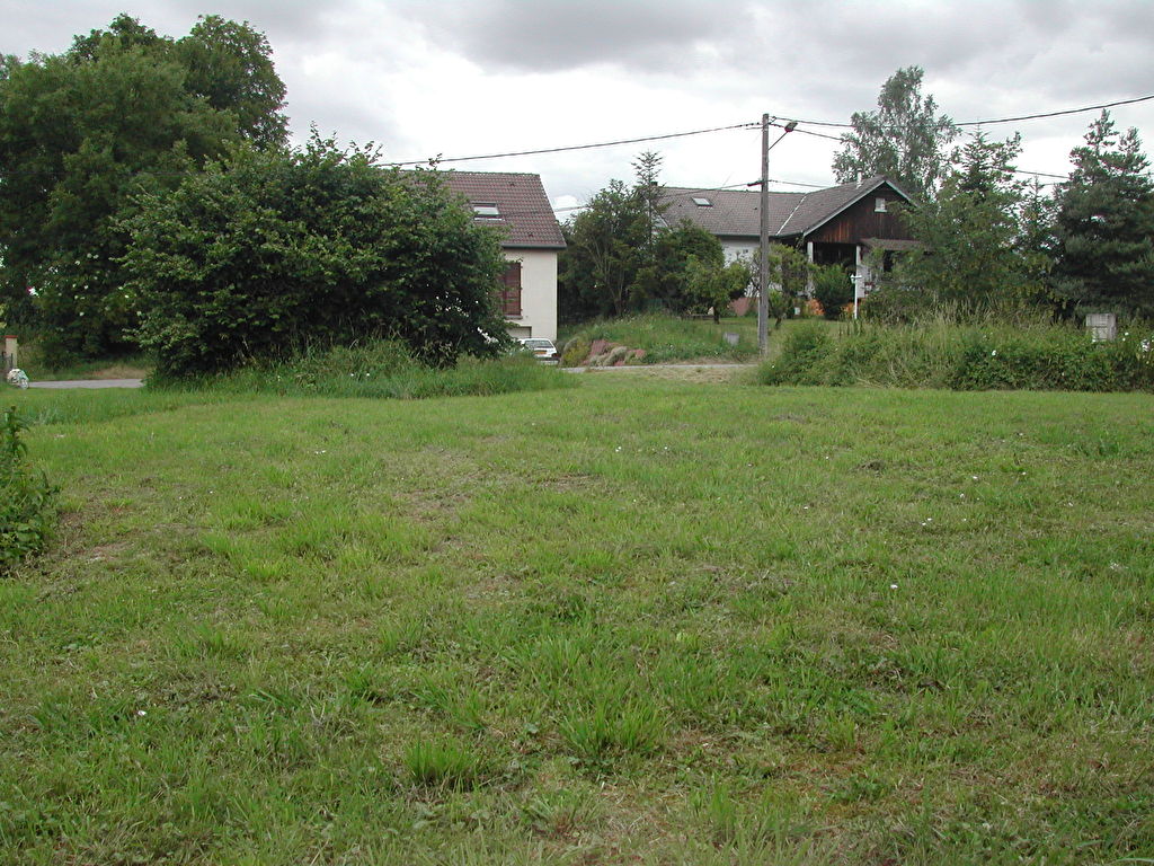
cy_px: 433
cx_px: 577
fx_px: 1267
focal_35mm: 38
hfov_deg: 49.0
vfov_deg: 37.7
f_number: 7.6
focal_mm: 8
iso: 100
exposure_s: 1/121
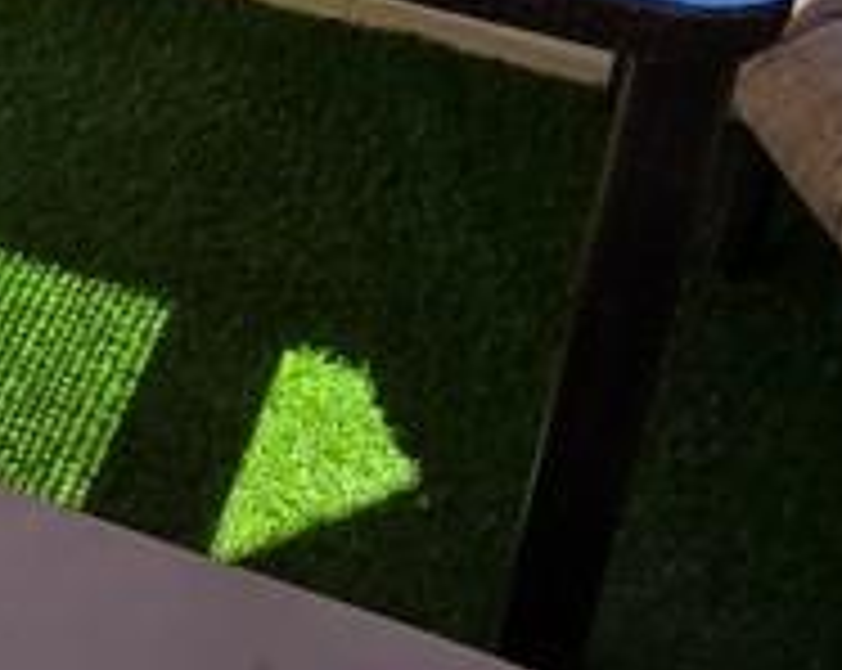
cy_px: -157
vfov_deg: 20.8
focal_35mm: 68
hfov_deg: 26.3
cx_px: -27
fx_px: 1692
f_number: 2.2
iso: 50
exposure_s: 1/2000
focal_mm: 2.2
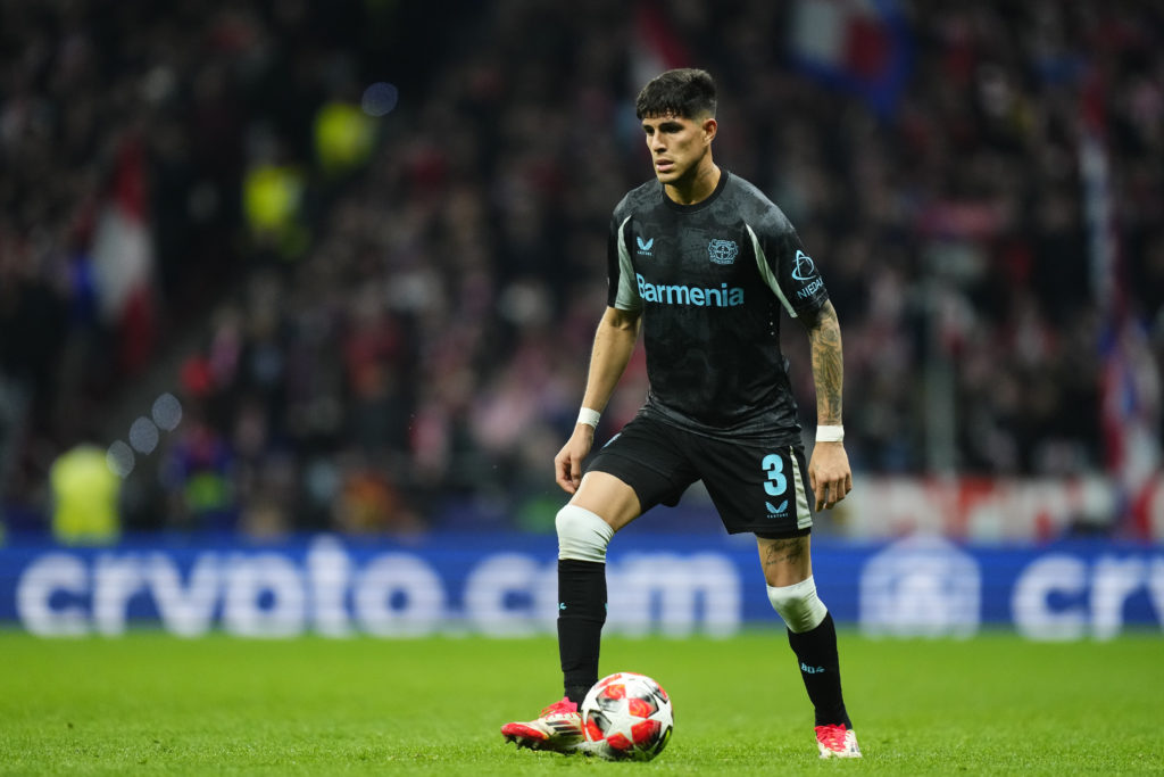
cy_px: 388
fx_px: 12934
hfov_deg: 5.2
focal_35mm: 400
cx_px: 582
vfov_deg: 3.4
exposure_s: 1/1600
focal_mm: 400
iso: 3200
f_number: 2.8
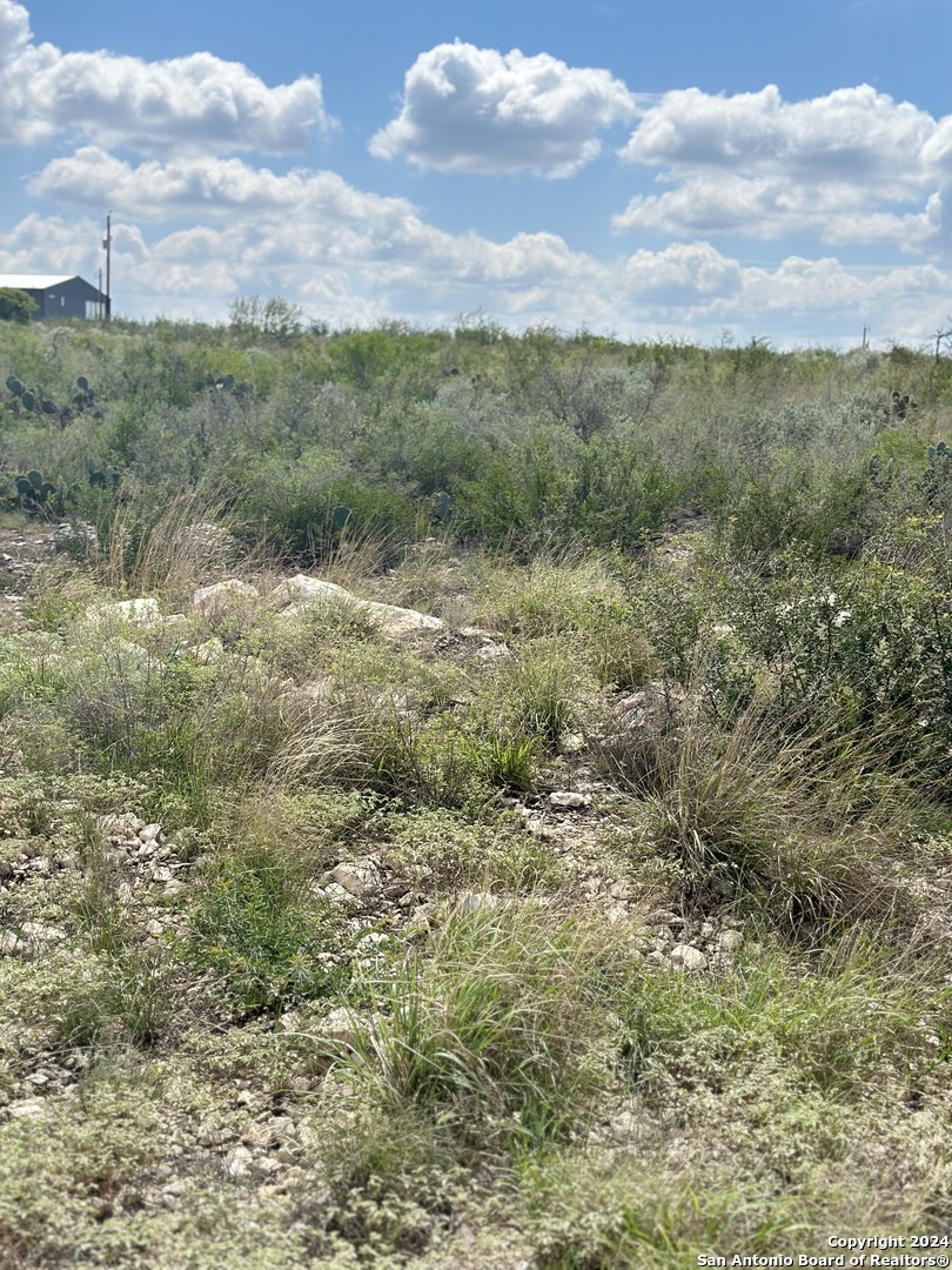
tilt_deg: -9.0
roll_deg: -5.4
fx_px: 1760
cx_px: 476
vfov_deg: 39.7
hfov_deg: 30.3
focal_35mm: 48
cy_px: 635
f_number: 1.78
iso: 100
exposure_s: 1/7634
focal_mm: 6.86
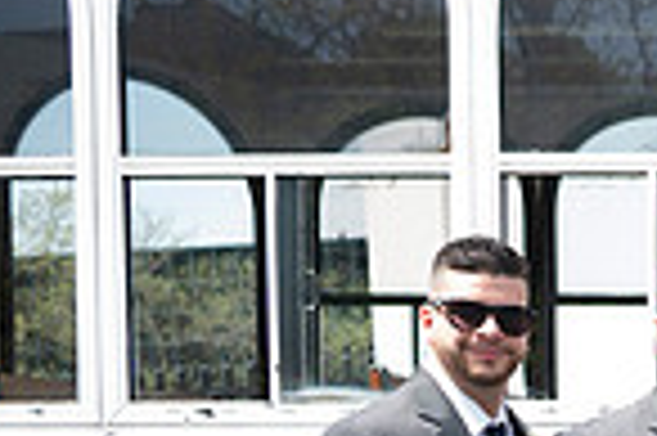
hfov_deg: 14.6
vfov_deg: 11.0
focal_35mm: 119
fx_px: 2169
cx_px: 1274
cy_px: 688
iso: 50
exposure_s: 1/400
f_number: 2.8
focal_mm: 30
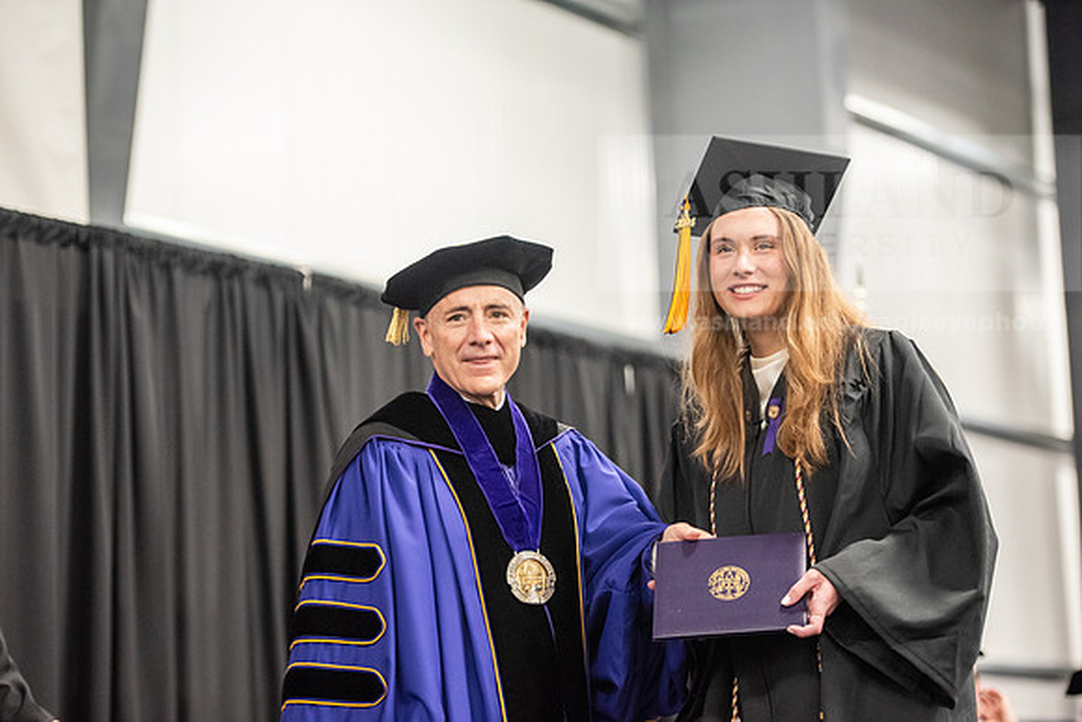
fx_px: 3006
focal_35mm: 100
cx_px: 541
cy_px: 361
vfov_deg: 13.7
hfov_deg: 20.4
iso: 3200
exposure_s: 1/200
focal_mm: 100
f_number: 3.2
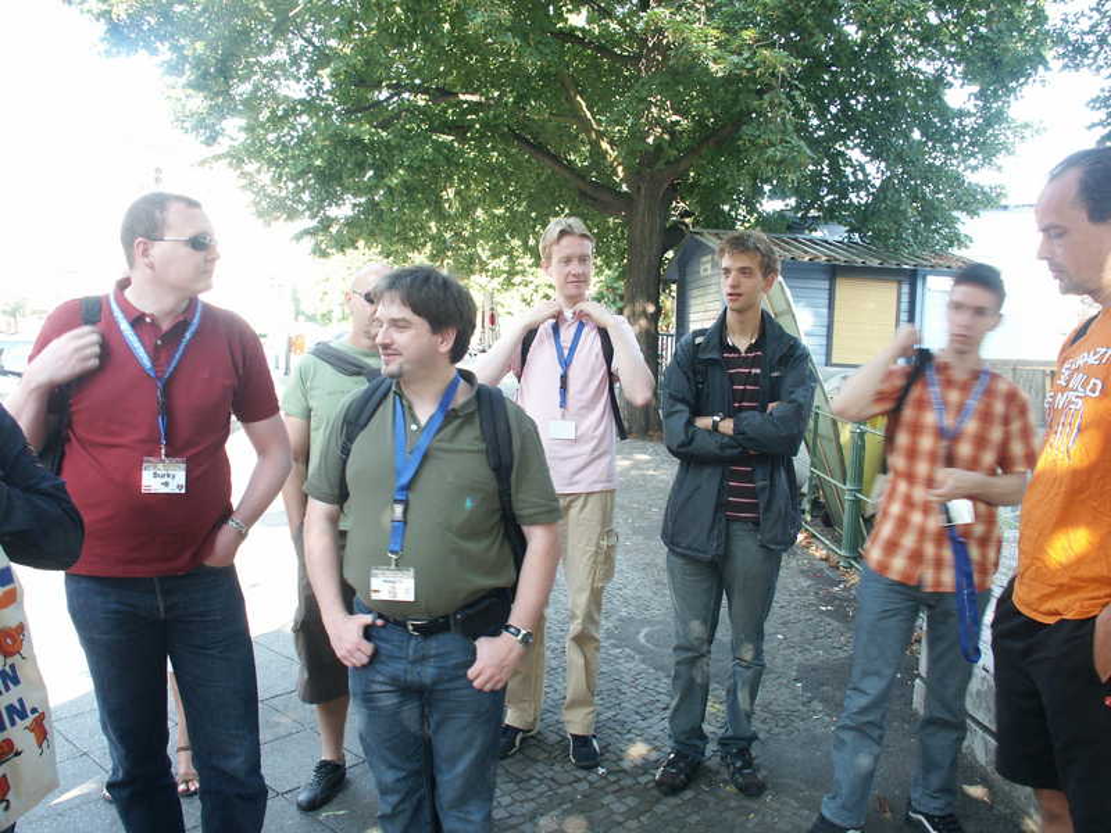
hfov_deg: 63.4
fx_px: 899
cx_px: 556
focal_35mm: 28
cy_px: 416
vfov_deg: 49.7
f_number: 8
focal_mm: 7.21
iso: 125
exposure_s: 1/15
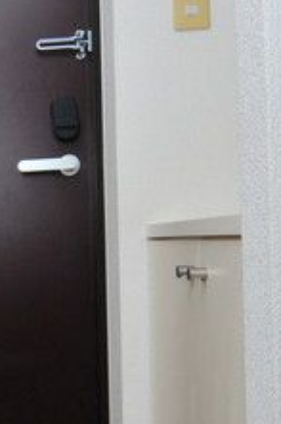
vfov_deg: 38.2
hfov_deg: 22.8
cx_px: -95
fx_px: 612
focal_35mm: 52
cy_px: 235
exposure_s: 1/250
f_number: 14
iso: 1000
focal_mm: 12
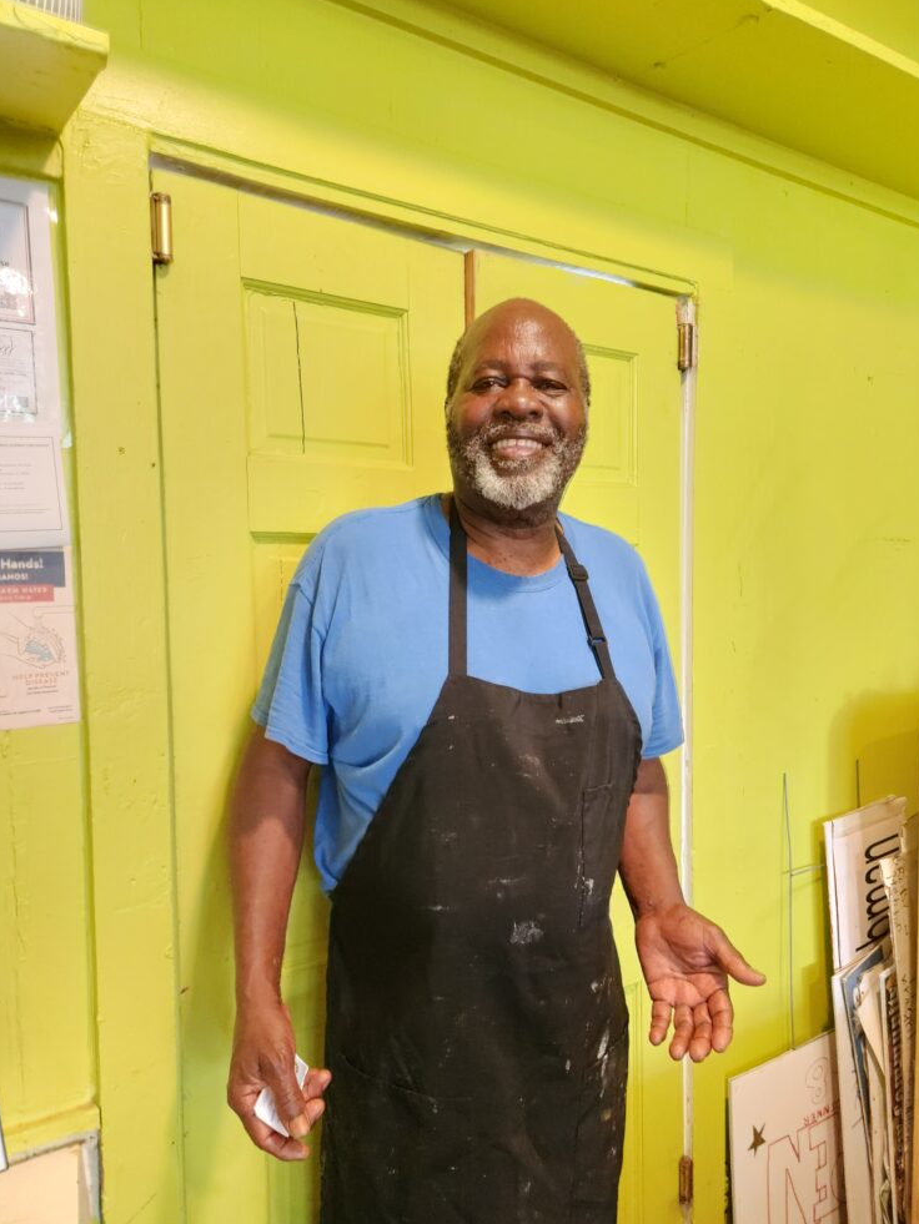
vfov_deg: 71.6
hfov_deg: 56.8
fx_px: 849
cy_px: 606
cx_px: 476
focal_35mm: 24
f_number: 1.8
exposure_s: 1/40
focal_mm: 5.4
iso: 500
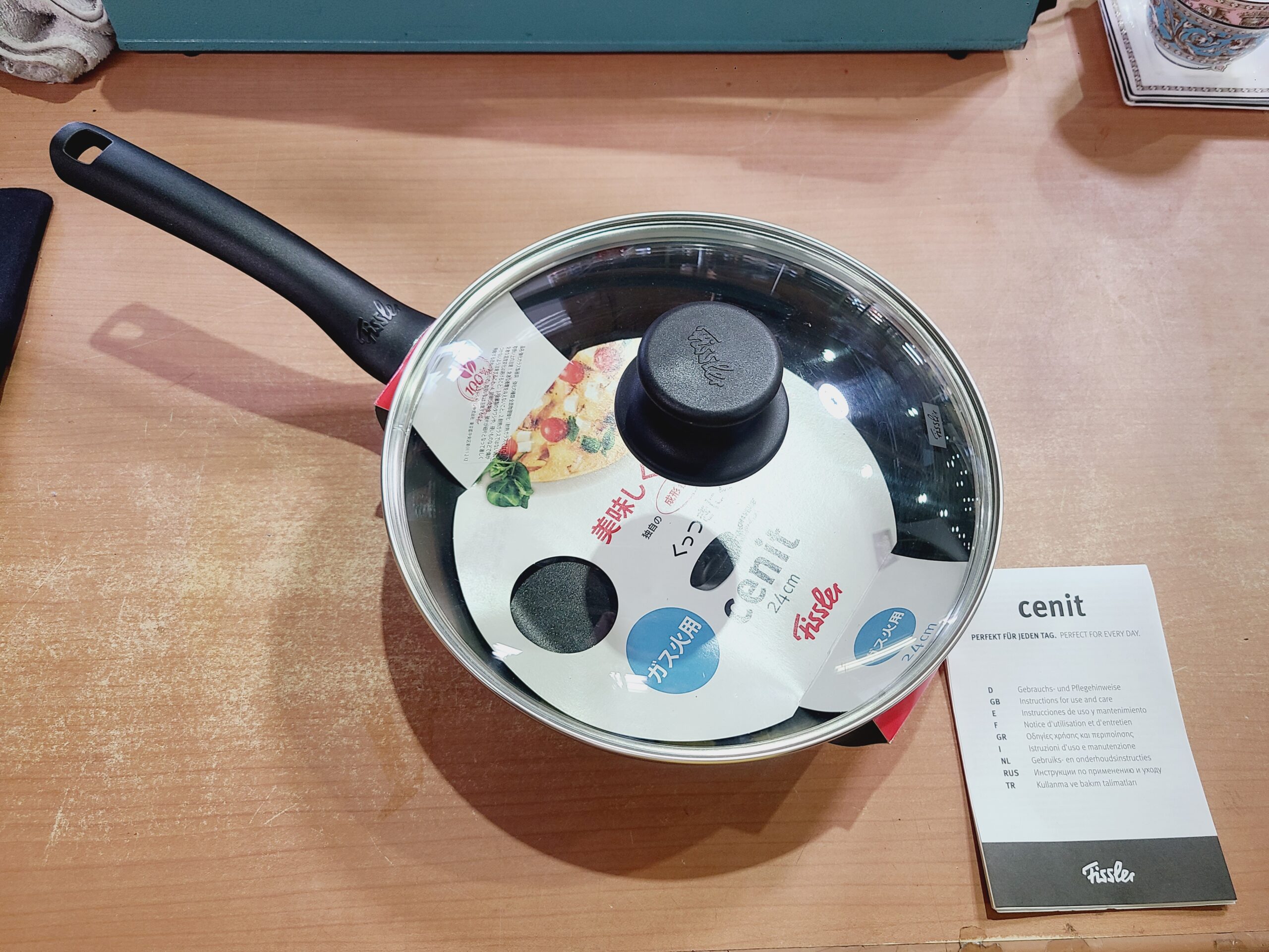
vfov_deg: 53.1
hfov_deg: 67.3
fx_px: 953
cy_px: 476
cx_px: 634
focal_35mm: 26
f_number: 1.8
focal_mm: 5.4
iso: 100
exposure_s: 1/50
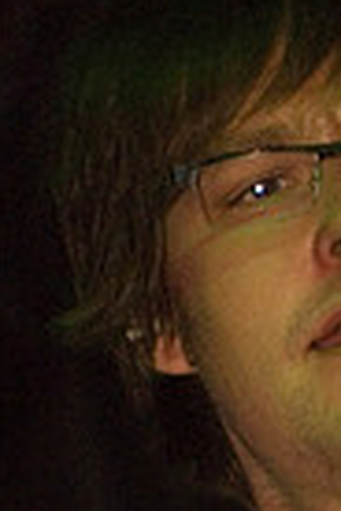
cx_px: 421
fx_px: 4873
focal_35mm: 343
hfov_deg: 4.0
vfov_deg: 5.9
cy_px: 785
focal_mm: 70
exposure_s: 1/40
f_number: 3.2
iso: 800
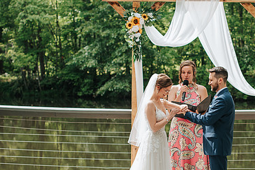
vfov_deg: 13.5
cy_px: 119
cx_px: 184
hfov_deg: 20.1
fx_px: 716
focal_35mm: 101
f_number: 2.8
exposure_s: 1/400
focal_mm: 50
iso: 100
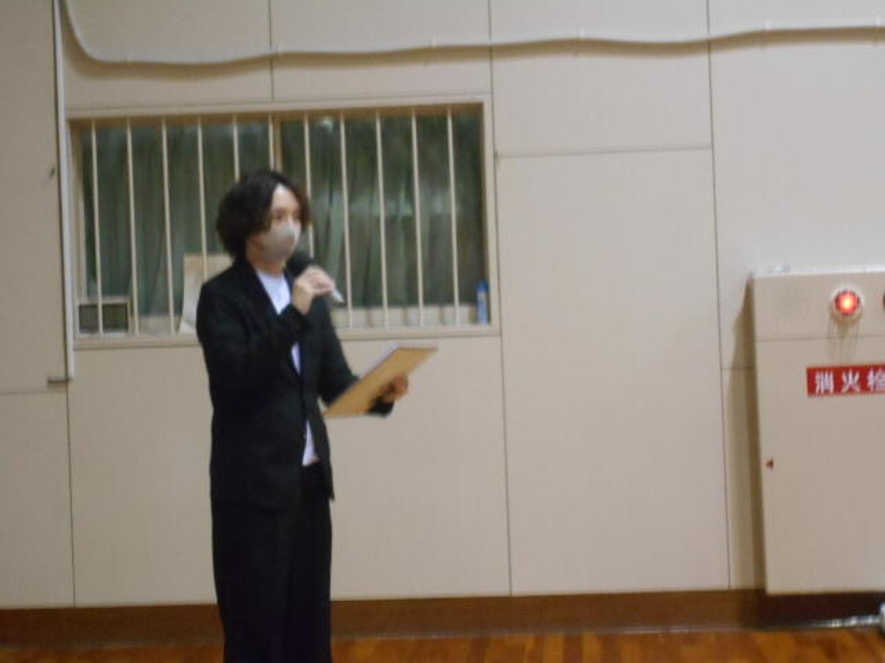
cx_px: 442
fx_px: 2199
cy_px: 332
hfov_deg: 22.8
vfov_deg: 17.2
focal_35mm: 86
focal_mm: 15.4
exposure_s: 1/10
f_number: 6.3
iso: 800
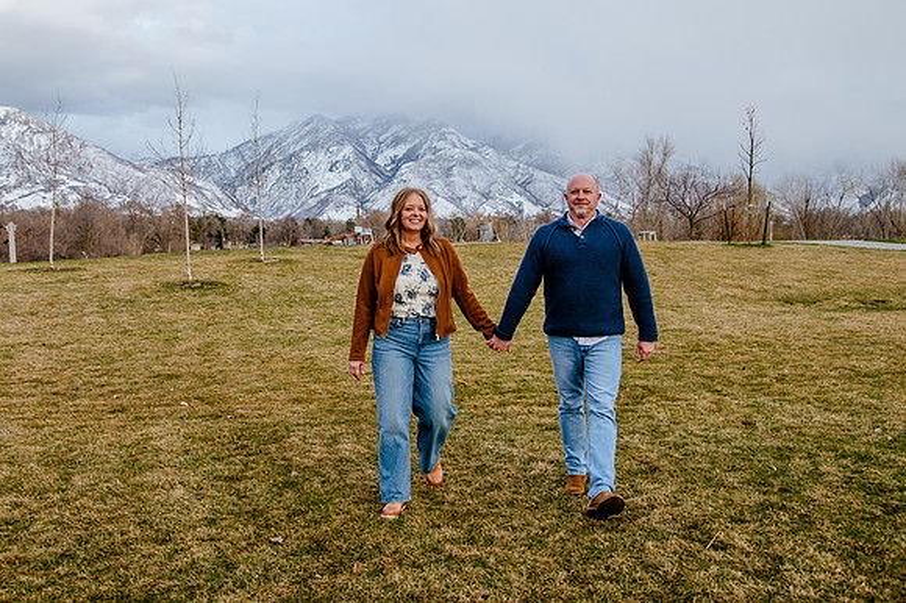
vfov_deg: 34.3
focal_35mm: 39
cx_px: 424
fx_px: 974
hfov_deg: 49.8
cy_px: 251
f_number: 4.5
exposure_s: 1/320
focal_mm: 31
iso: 400
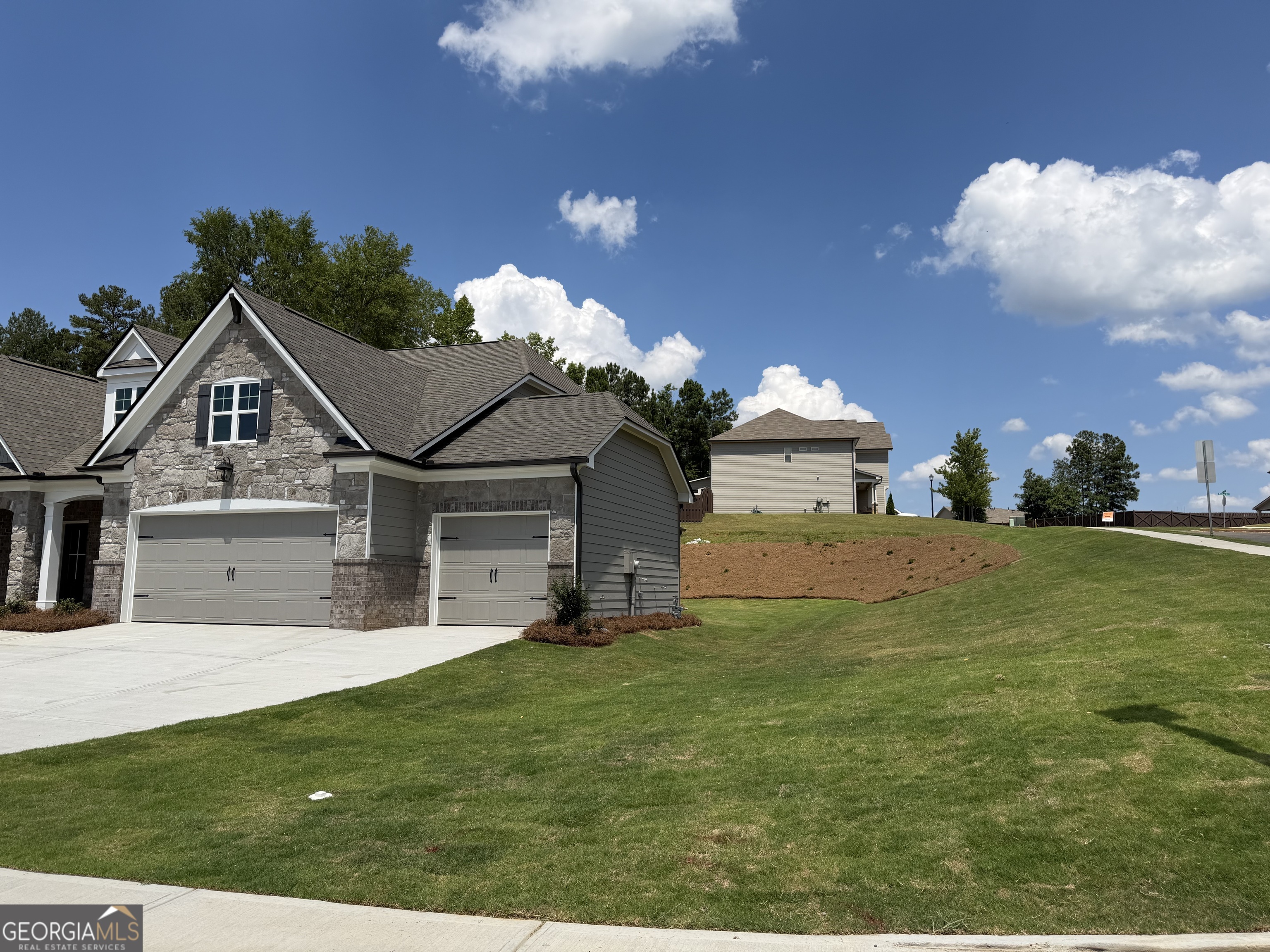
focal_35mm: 24
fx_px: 881
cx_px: 635
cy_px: 476
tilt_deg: +6.3
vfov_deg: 56.8
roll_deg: -0.4
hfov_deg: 71.6
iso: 80
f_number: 1.78
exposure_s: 1/7353
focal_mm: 6.76
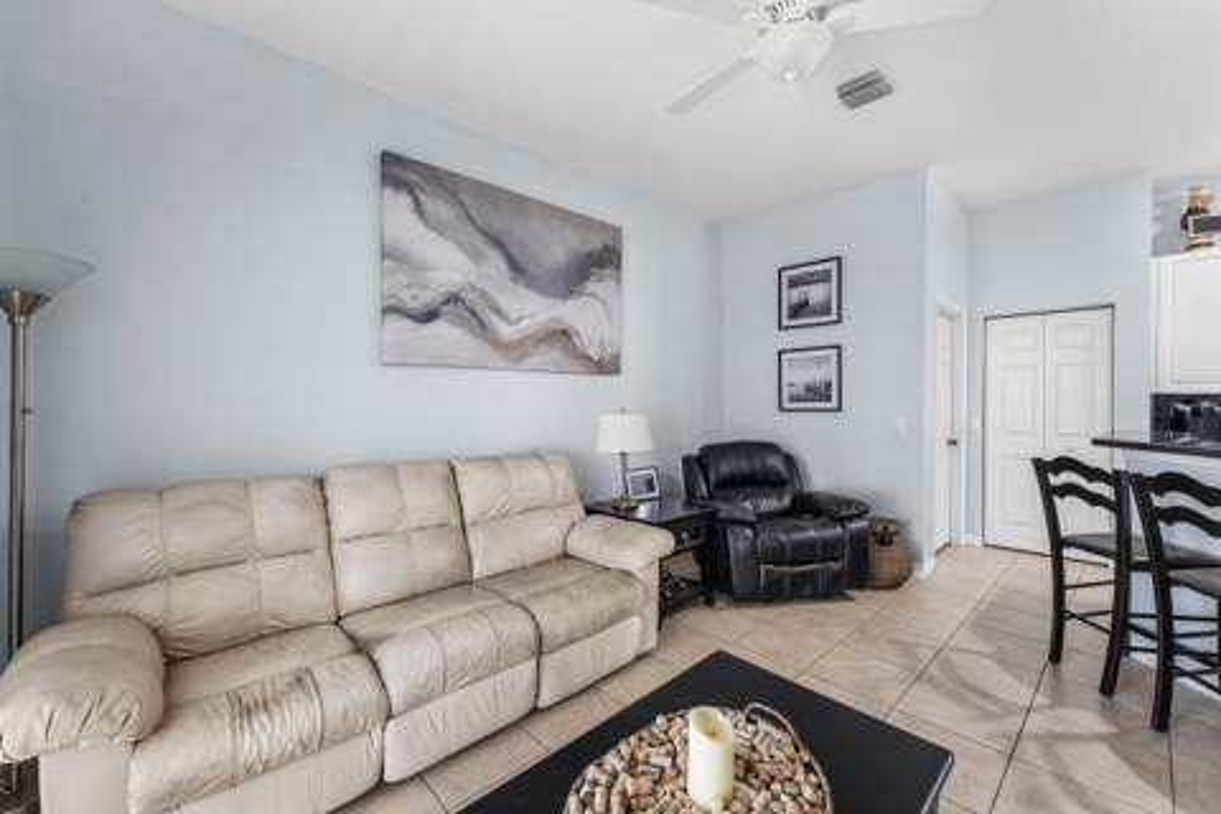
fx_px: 475
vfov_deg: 81.2
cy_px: 407
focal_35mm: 14
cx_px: 610
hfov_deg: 104.3
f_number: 8
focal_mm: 14
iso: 160
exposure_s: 1/10
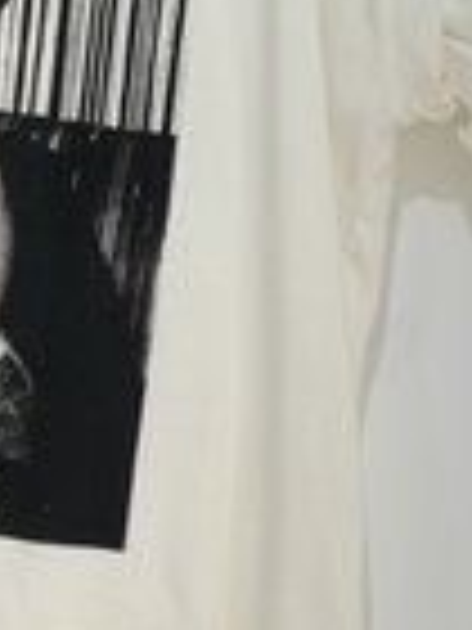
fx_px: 3327
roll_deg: +0.3
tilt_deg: -7.5
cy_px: 11
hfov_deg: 8.0
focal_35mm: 183
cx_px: -202
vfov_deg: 10.7
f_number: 1.78
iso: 100
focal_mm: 6.76
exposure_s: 1/108
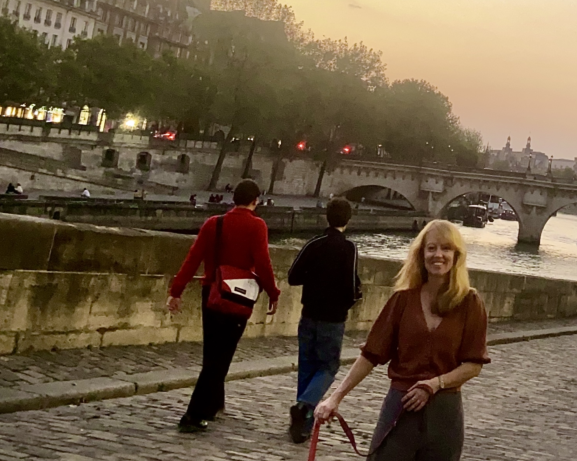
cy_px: 57
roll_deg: -8.1
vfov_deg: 21.7
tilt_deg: +7.5
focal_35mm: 69
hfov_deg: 26.2
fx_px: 1178
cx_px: 567
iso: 160
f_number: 1.8
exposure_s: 1/50
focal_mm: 4.25
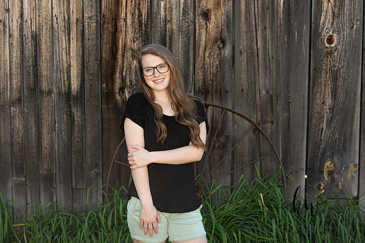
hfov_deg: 23.7
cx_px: 182
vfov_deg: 15.9
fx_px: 871
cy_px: 122
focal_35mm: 86
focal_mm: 82
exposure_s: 1/200
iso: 400
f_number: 5.6
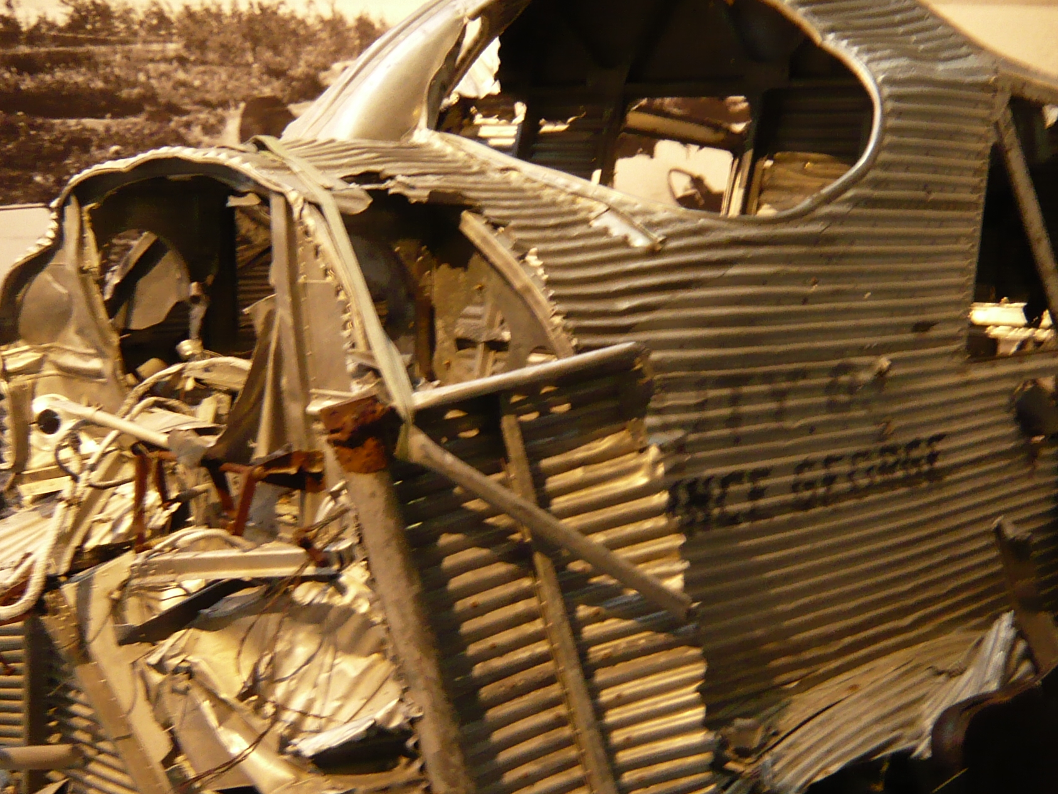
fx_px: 1559
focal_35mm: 51
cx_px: 636
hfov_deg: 37.3
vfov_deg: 28.6
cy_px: 416
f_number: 2.8
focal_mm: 4.6
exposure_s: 1/6
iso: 200
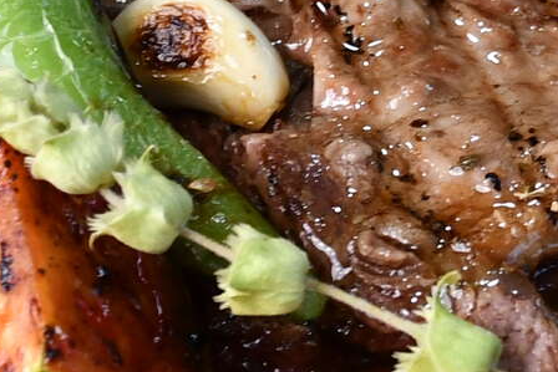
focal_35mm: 221
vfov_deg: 6.2
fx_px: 3426
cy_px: 214
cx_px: 416
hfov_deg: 9.3
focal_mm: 22
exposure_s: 1/250
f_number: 3.5
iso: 720
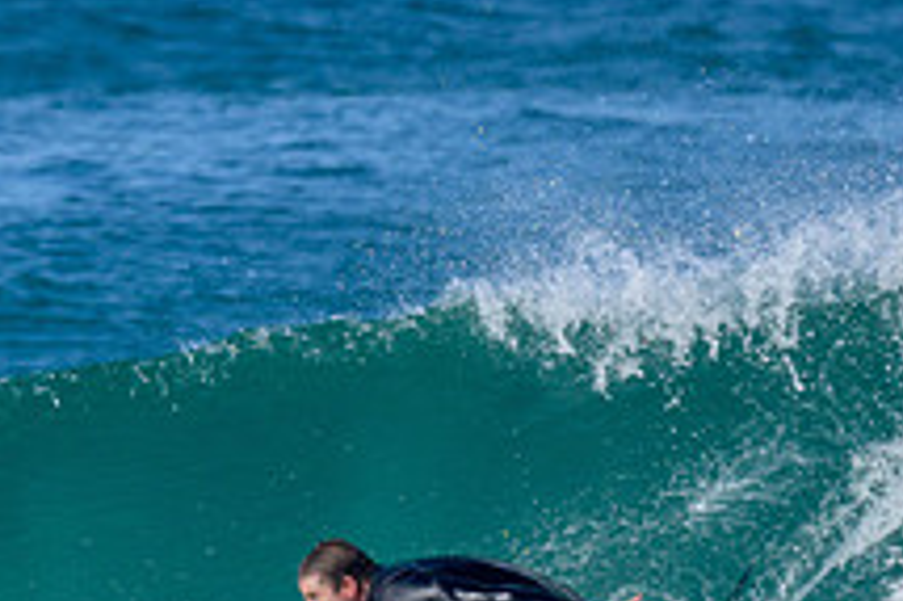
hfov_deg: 0.7
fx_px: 74363
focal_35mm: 2967
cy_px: 773
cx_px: 115
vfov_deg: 0.5
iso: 320
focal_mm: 800
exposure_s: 1/2000
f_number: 6.3
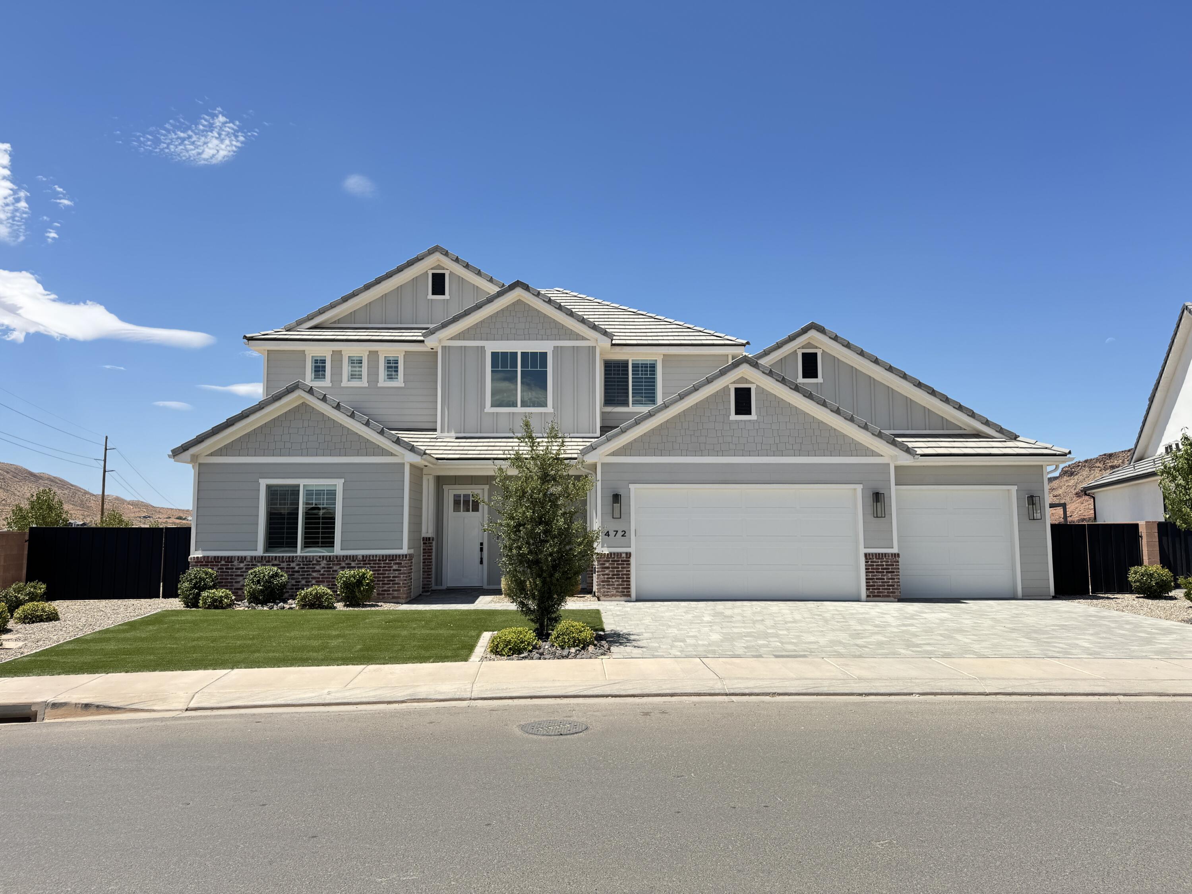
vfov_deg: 56.8
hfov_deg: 71.6
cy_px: 447
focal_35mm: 24
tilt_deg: +6.0
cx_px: 596
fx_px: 826
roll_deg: +0.3
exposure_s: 1/2041
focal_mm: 6.76
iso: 80
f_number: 1.78
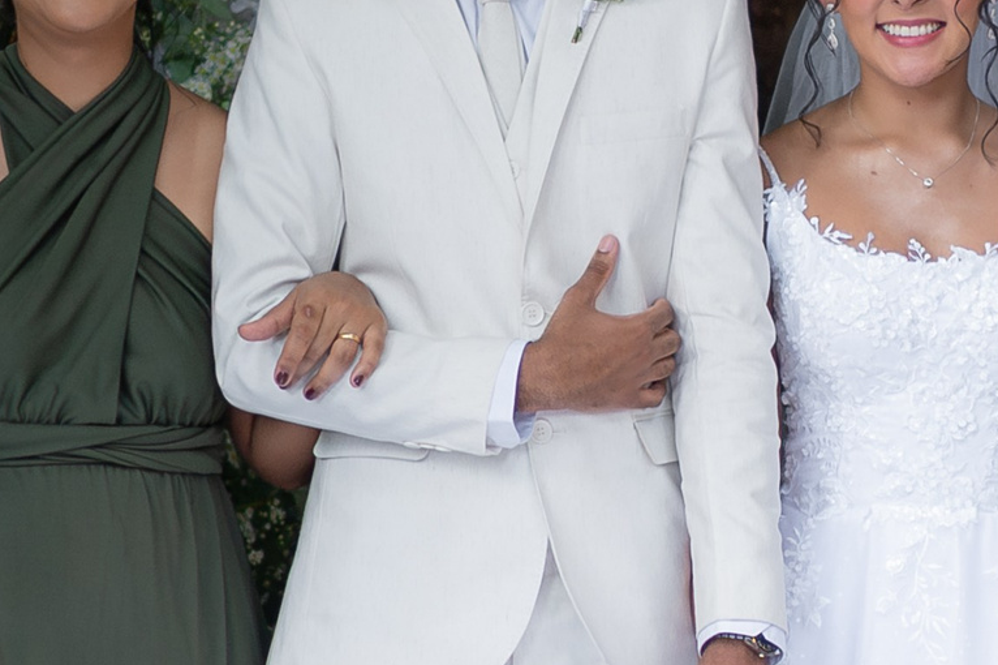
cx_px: 619
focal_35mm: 179
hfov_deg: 11.5
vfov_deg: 7.7
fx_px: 4960
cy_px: 212
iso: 640
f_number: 1.4
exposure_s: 1/400
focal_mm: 35
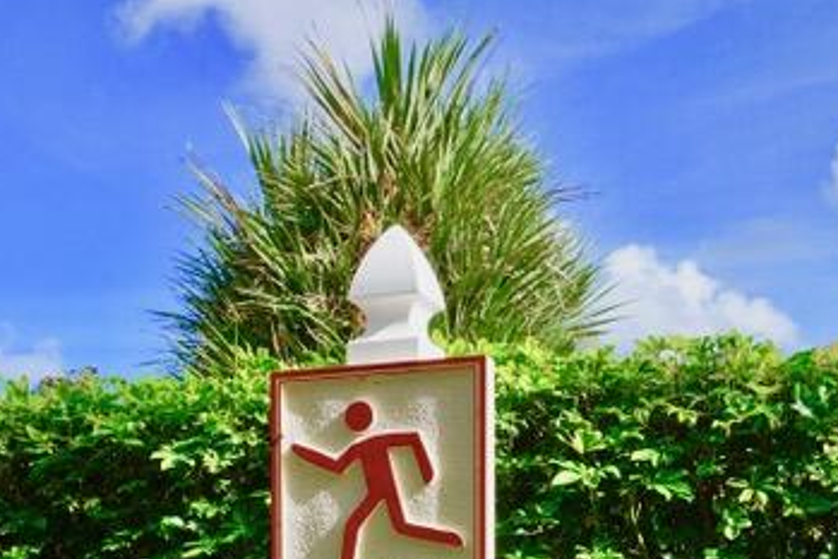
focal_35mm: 55
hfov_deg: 36.2
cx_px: 382
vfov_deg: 21.9
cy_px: 749
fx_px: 1281
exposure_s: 1/80
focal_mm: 20
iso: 100
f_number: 11
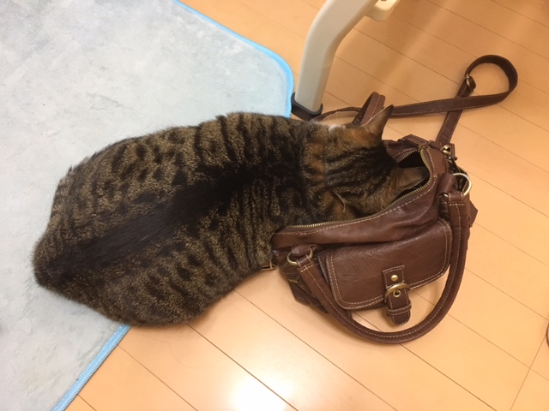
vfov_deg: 48.2
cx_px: 274
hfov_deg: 61.7
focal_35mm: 29
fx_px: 460
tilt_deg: -66.4
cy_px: 206
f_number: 2.2
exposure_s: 1/30
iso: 200
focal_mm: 4.15
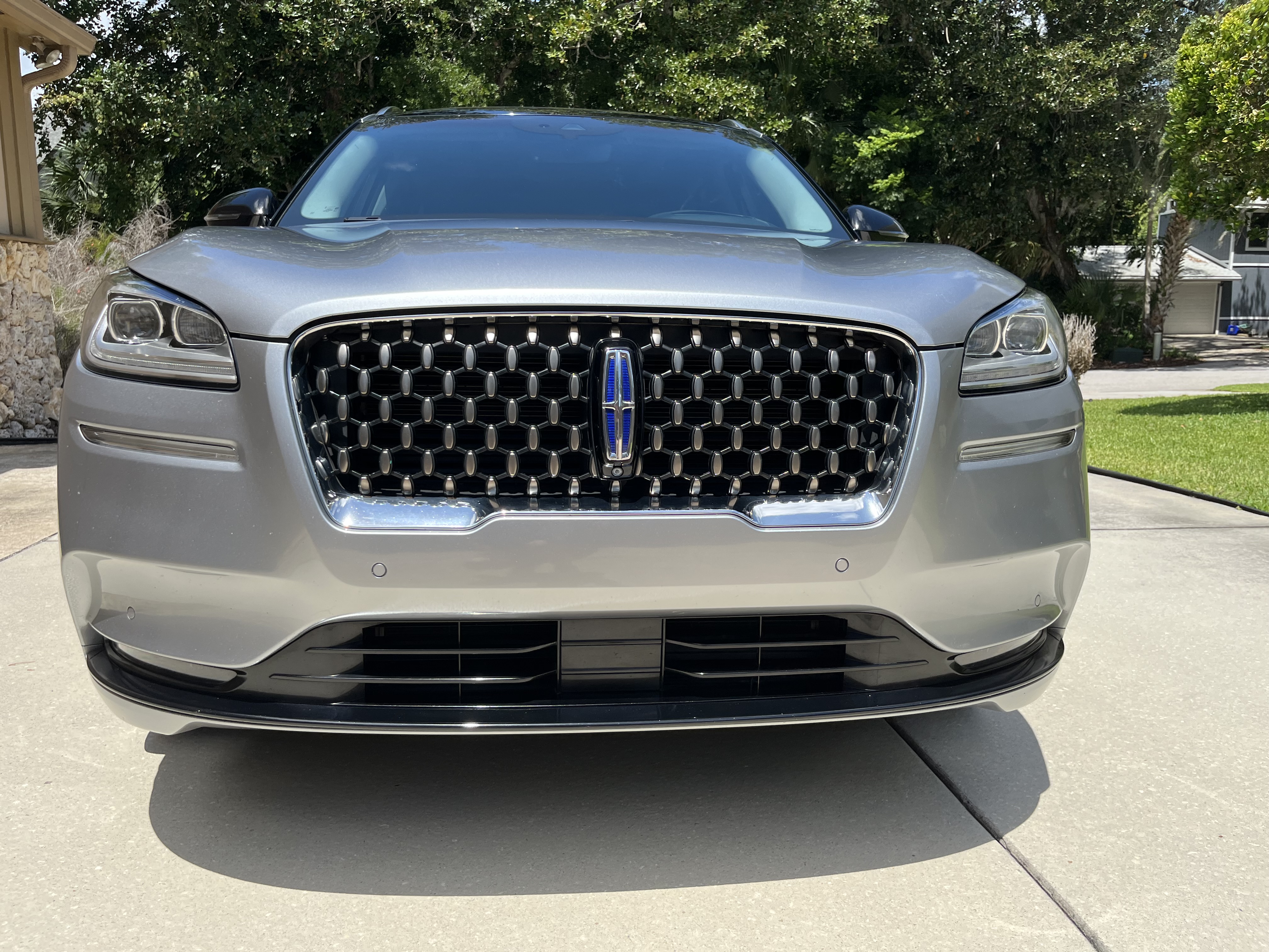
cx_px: 634
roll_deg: +0.7
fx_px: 953
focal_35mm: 26
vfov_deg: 53.1
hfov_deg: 67.3
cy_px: 476
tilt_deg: -9.8
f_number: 1.6
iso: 50
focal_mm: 5.1
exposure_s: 1/2632
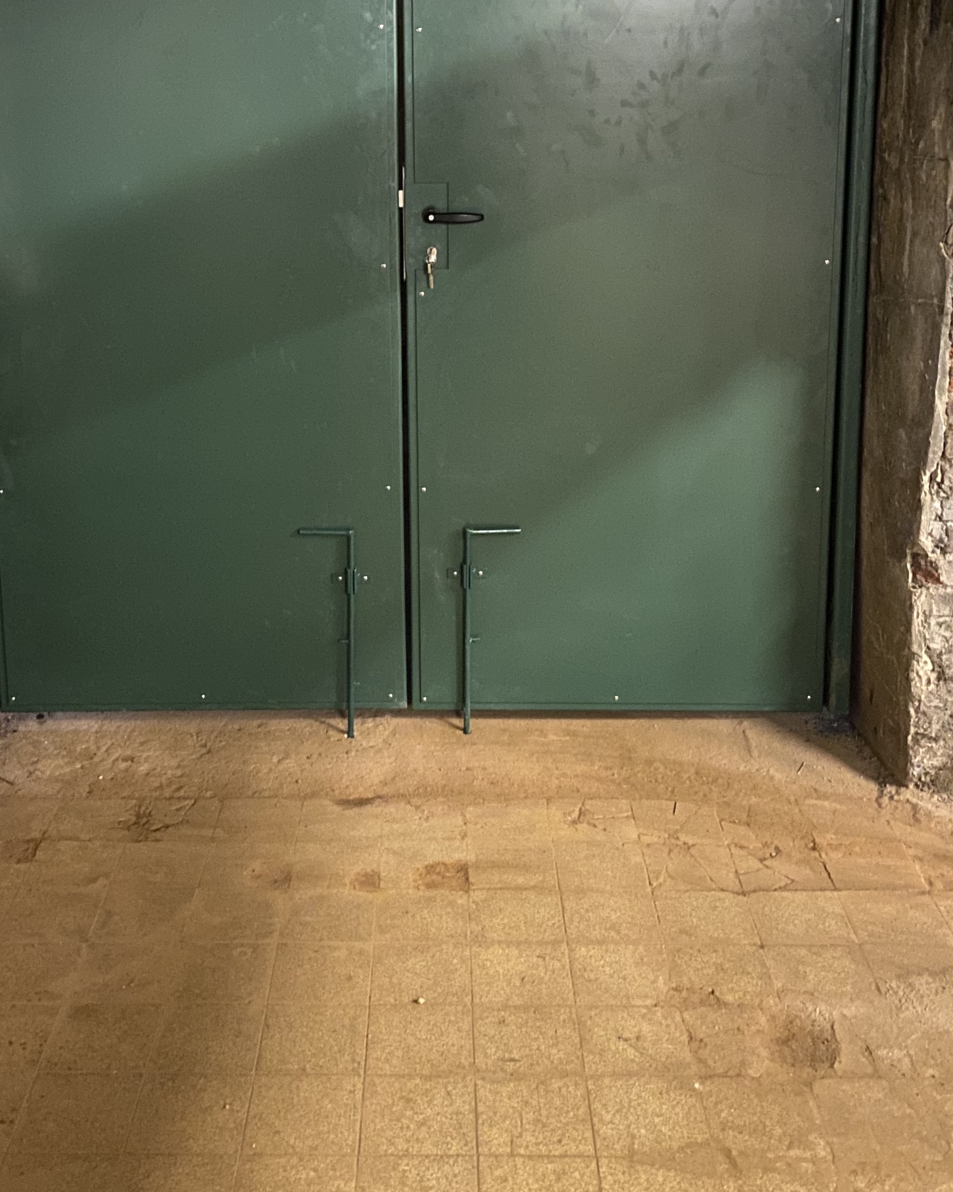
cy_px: 353
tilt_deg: -10.5
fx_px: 1481
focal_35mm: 42
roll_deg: +1.0
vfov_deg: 42.9
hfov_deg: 35.5
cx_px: 378
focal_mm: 4.25
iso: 500
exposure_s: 1/10
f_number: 1.8
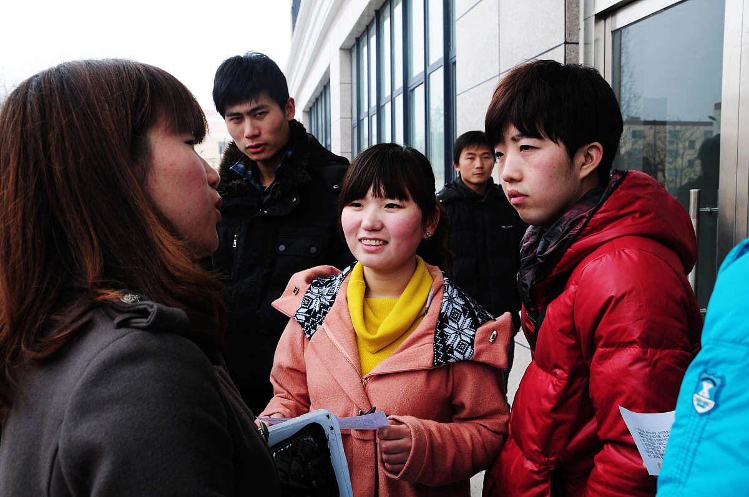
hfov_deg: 57.3
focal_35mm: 33
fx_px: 686
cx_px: 374
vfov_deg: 39.9
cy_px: 248
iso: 400
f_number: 7.1
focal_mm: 22
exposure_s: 1/200
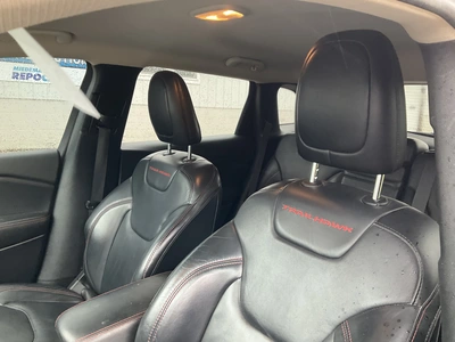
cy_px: 171
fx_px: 381
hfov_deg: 61.7
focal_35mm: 29
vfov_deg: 48.2
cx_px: 228
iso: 125
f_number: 1.8
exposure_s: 1/60
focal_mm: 3
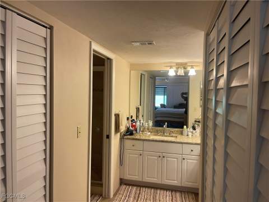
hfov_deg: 69.4
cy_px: 101
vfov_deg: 54.9
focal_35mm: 25
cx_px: 134
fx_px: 194
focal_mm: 5.1
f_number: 1.6
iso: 100
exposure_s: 1/60
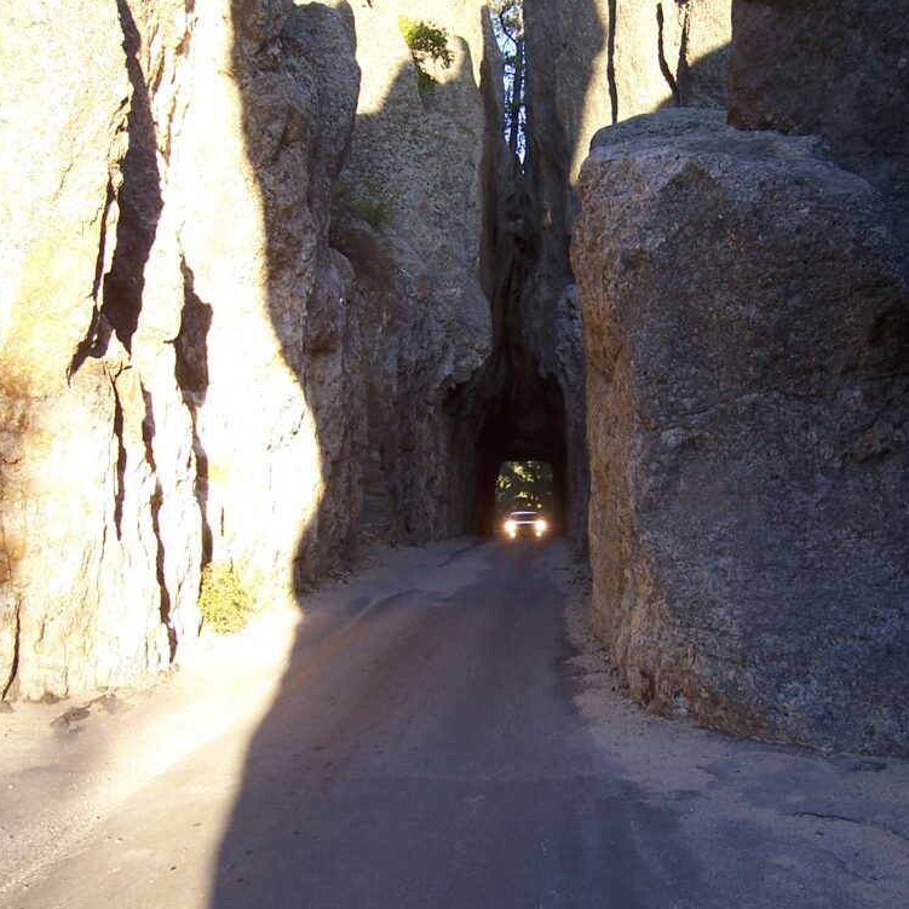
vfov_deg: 40.9
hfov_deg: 40.8
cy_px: 462
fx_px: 1218
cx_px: 524
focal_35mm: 41
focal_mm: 5.6
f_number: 2.7
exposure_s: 1/180
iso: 80
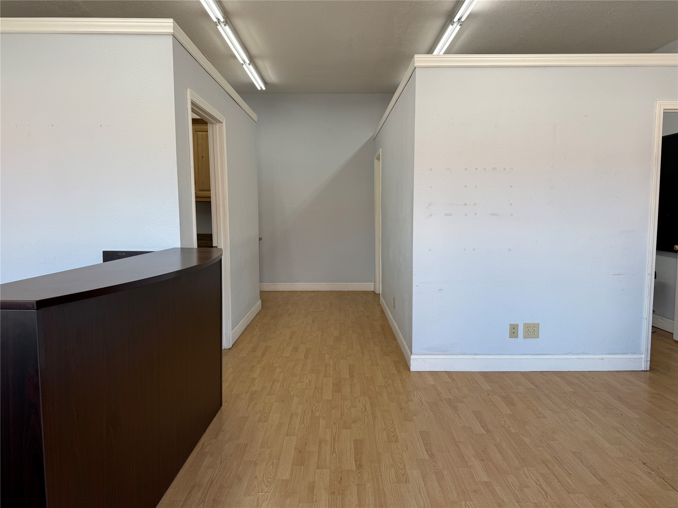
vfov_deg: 56.8
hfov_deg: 71.6
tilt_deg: -4.6
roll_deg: +0.6
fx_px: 470
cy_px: 254
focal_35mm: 24
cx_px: 339
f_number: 1.78
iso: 64
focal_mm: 6.76
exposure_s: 1/263
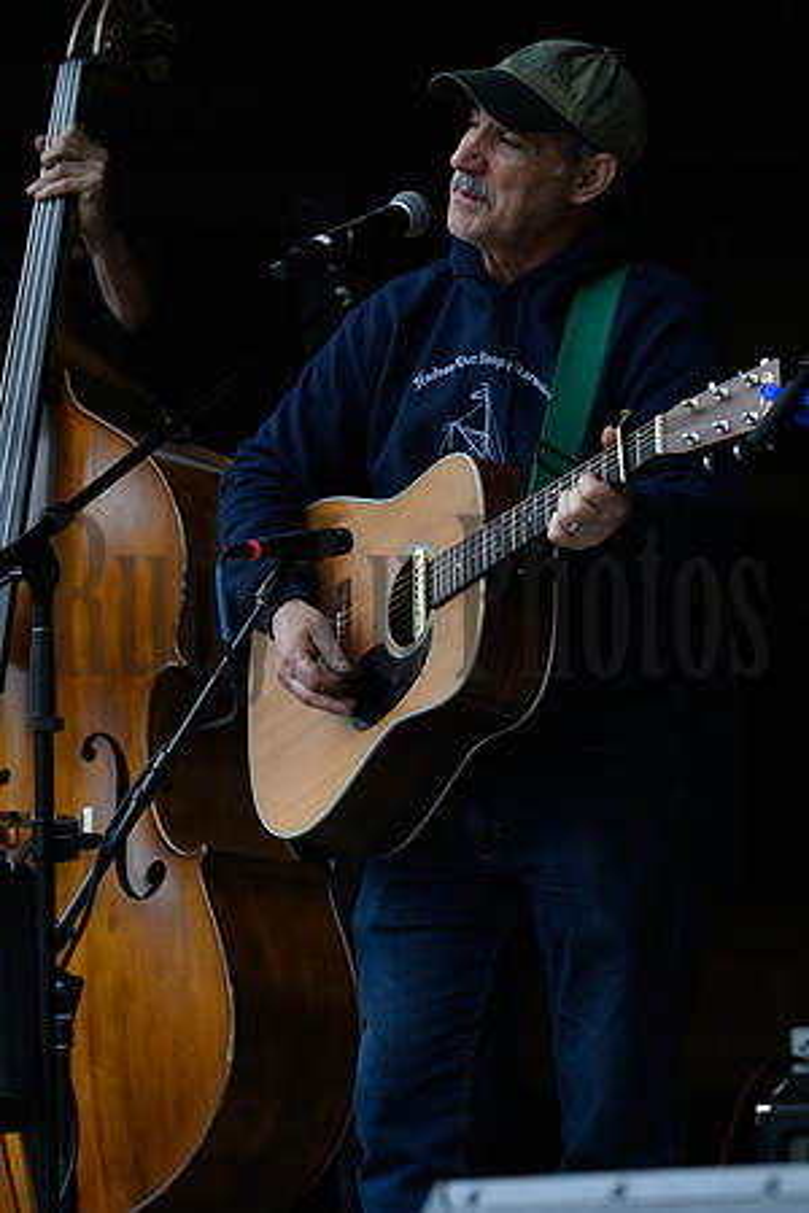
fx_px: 6741
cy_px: 606
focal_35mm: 200
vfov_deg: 10.3
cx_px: 404
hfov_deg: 6.9
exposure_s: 1/500
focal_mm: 200
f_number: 8
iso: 800
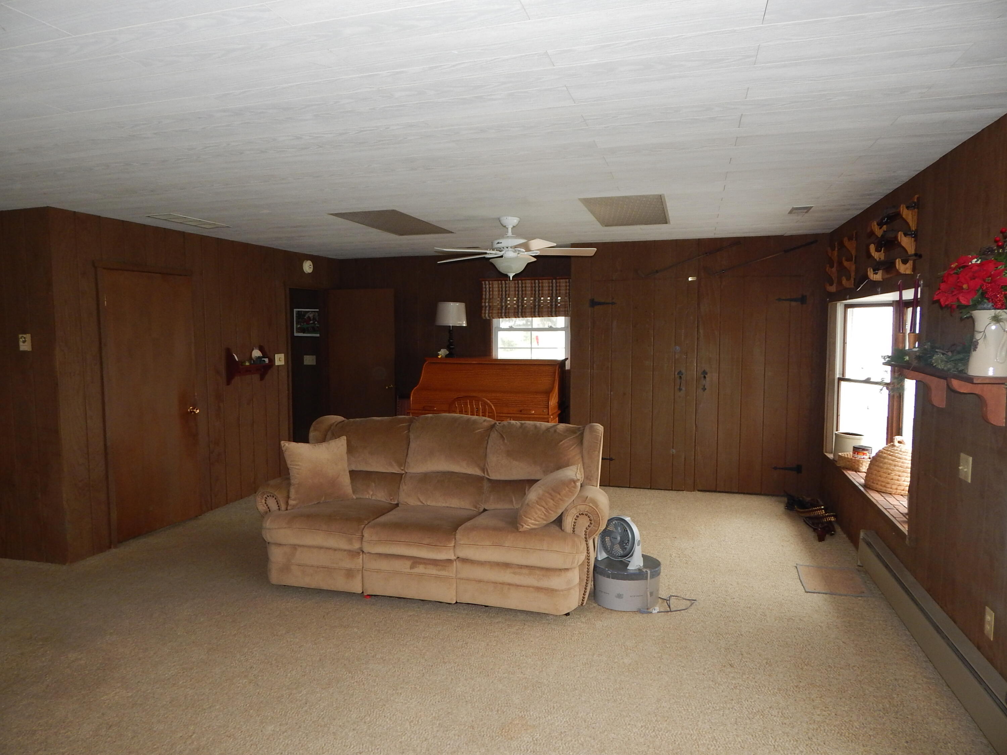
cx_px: 504
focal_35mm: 22
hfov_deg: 76.4
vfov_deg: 61.1
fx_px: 640
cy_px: 378
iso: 200
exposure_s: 1/30
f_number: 3
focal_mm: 4
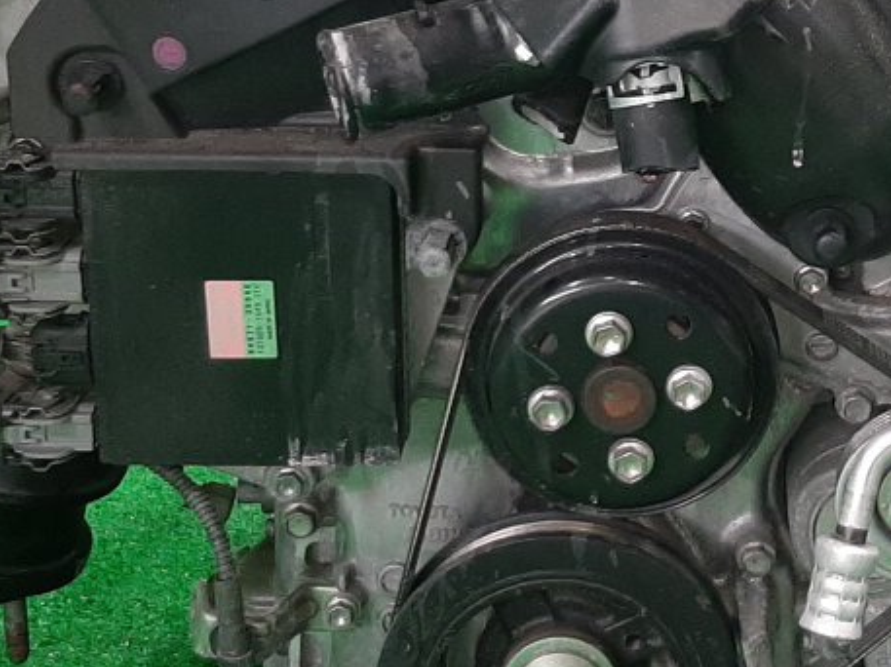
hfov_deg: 23.4
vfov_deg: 17.9
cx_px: 760
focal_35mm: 82
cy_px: 191
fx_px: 2109
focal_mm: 3.93
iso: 163
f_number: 1.7
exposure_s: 1/50
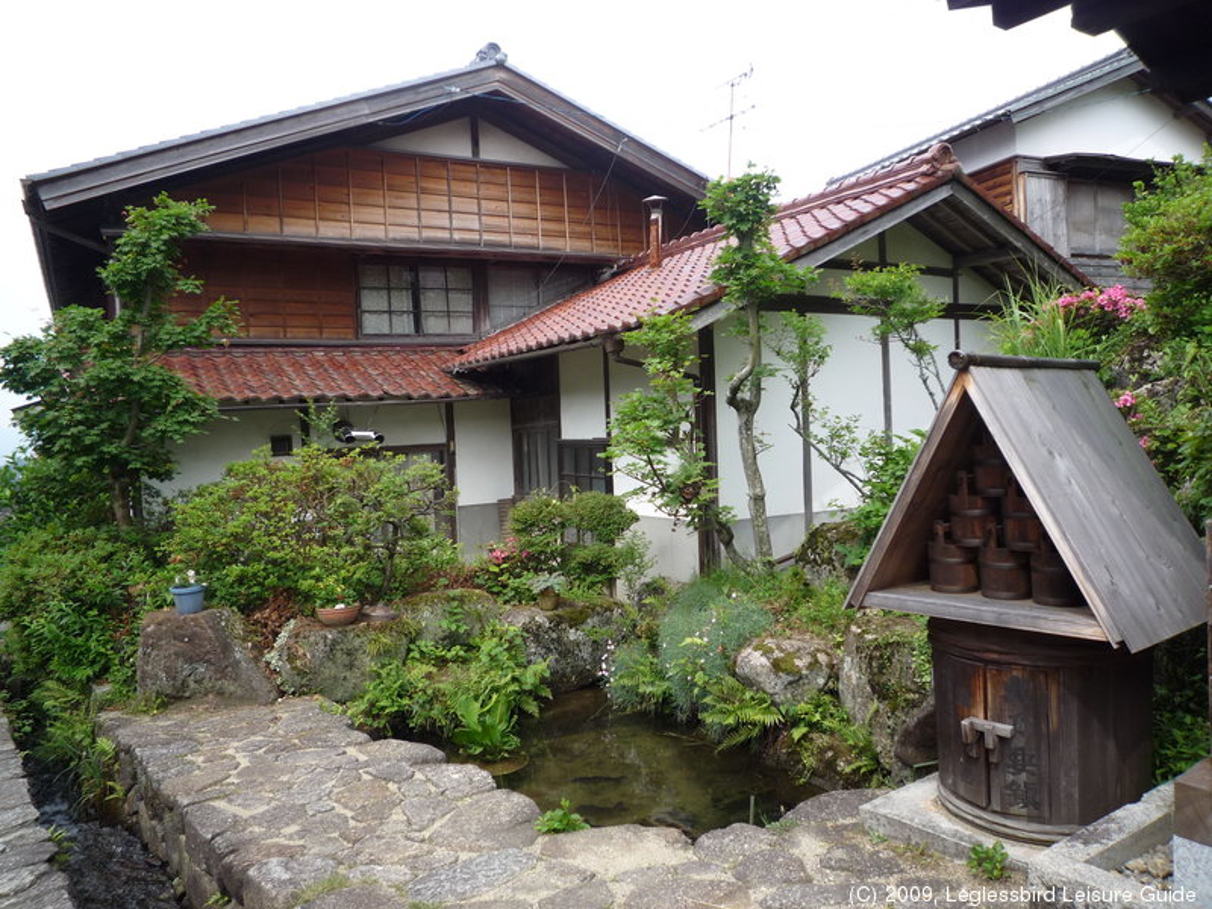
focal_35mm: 25
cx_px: 606
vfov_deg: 54.9
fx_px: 875
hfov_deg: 69.4
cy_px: 454
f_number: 2.8
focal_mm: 4.4
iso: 100
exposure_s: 1/500
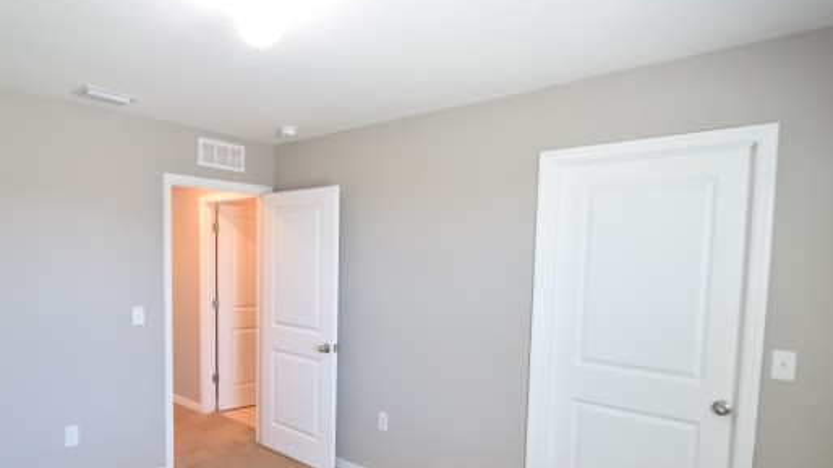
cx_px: 337
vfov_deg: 51.0
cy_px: 288
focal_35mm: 22
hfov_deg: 80.3
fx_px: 486
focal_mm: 10
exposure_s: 1/60
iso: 720
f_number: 4
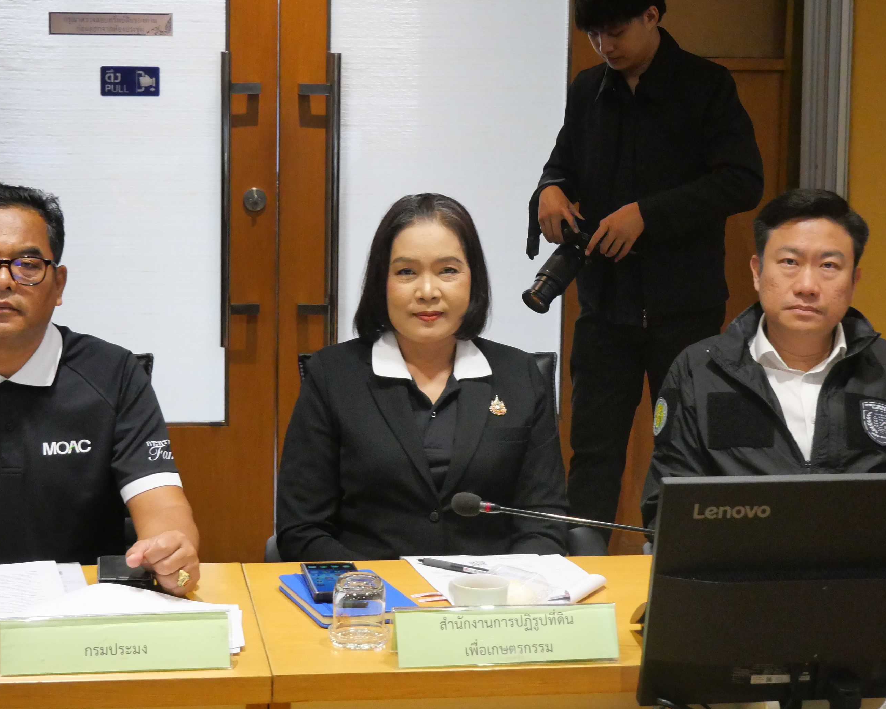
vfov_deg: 19.6
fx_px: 2045
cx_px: 373
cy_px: 297
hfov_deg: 24.4
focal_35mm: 78
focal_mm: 28
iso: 3200
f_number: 5
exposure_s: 1/125
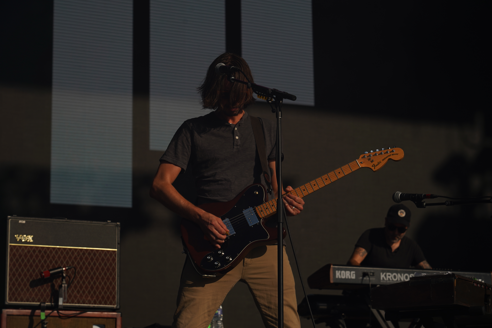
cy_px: 164
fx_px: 1435
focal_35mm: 105
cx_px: 246
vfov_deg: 13.0
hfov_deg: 19.5
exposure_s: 1/1000
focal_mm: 105
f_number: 8
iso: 100
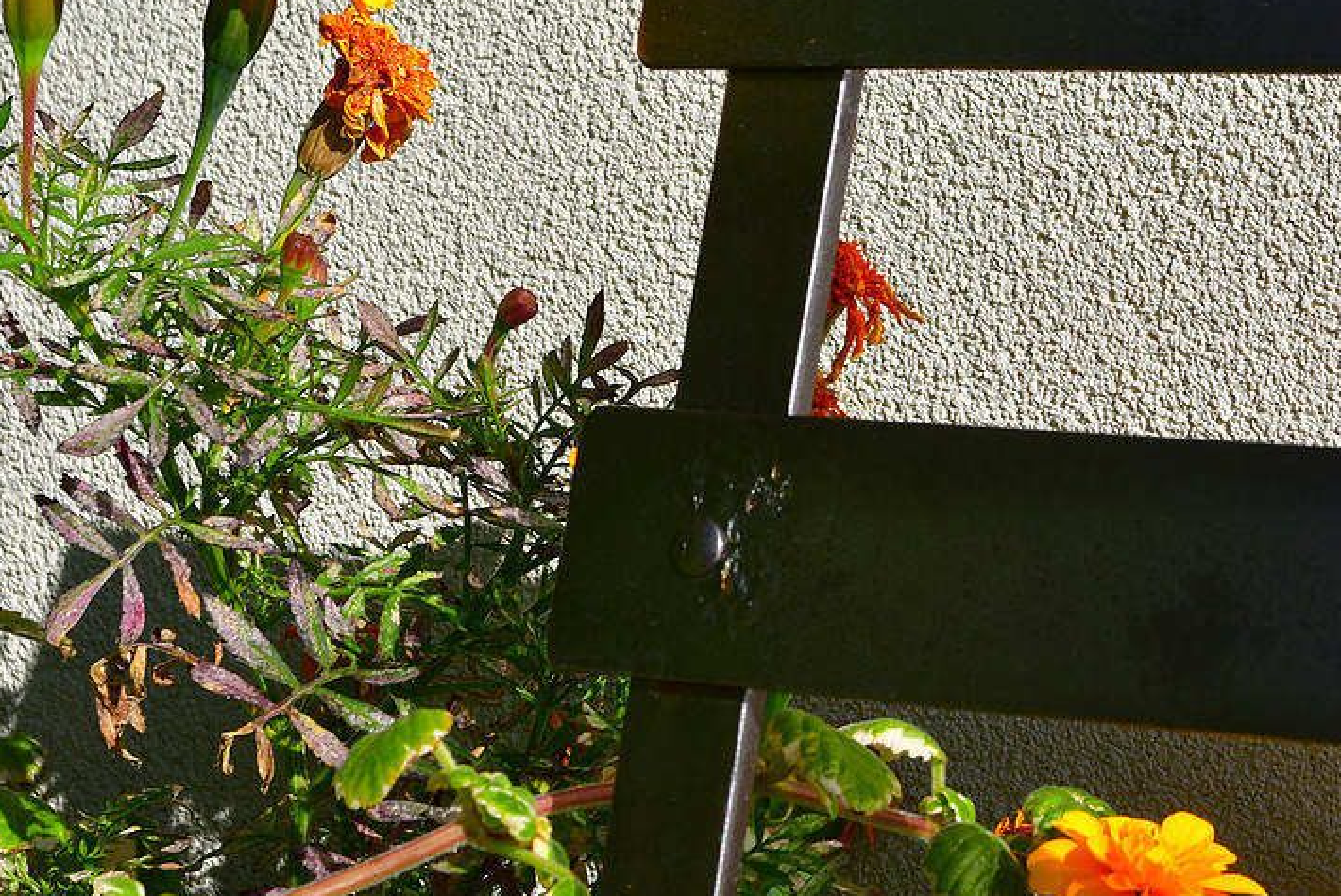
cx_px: 1020
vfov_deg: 10.8
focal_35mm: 127
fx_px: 4732
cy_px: 427
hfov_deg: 16.0
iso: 200
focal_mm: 55
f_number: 11
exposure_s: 1/400
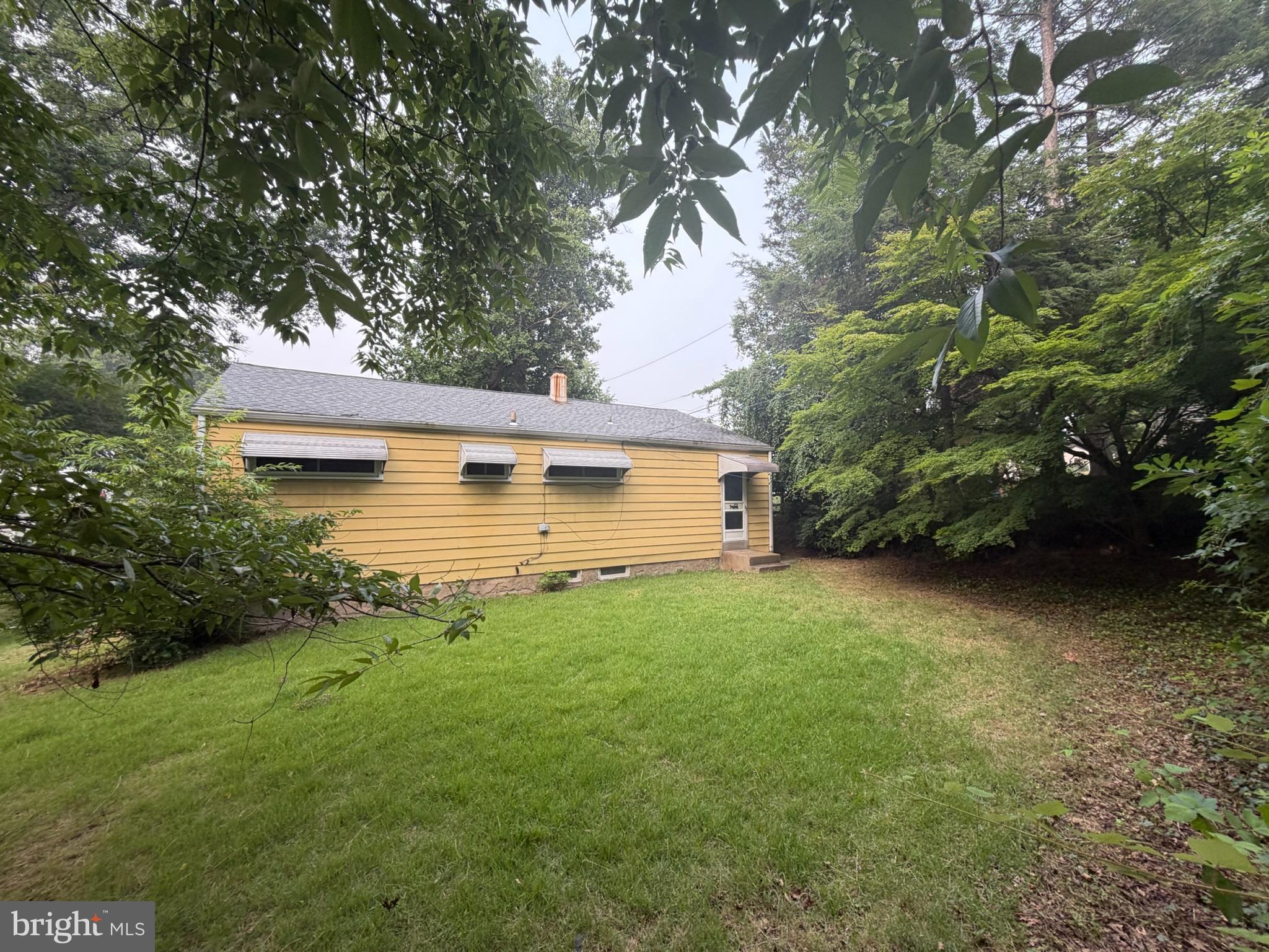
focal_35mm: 14
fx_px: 513
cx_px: 634
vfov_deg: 85.7
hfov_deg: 102.1
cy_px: 476
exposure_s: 1/121
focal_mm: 2.22
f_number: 2.2
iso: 64
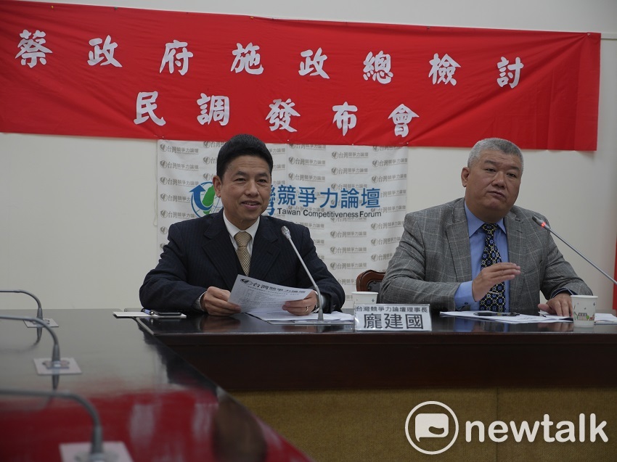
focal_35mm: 70
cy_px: 231
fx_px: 1247
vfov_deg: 21.0
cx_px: 308
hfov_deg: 27.8
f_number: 2.8
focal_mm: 35
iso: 200
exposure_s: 1/80
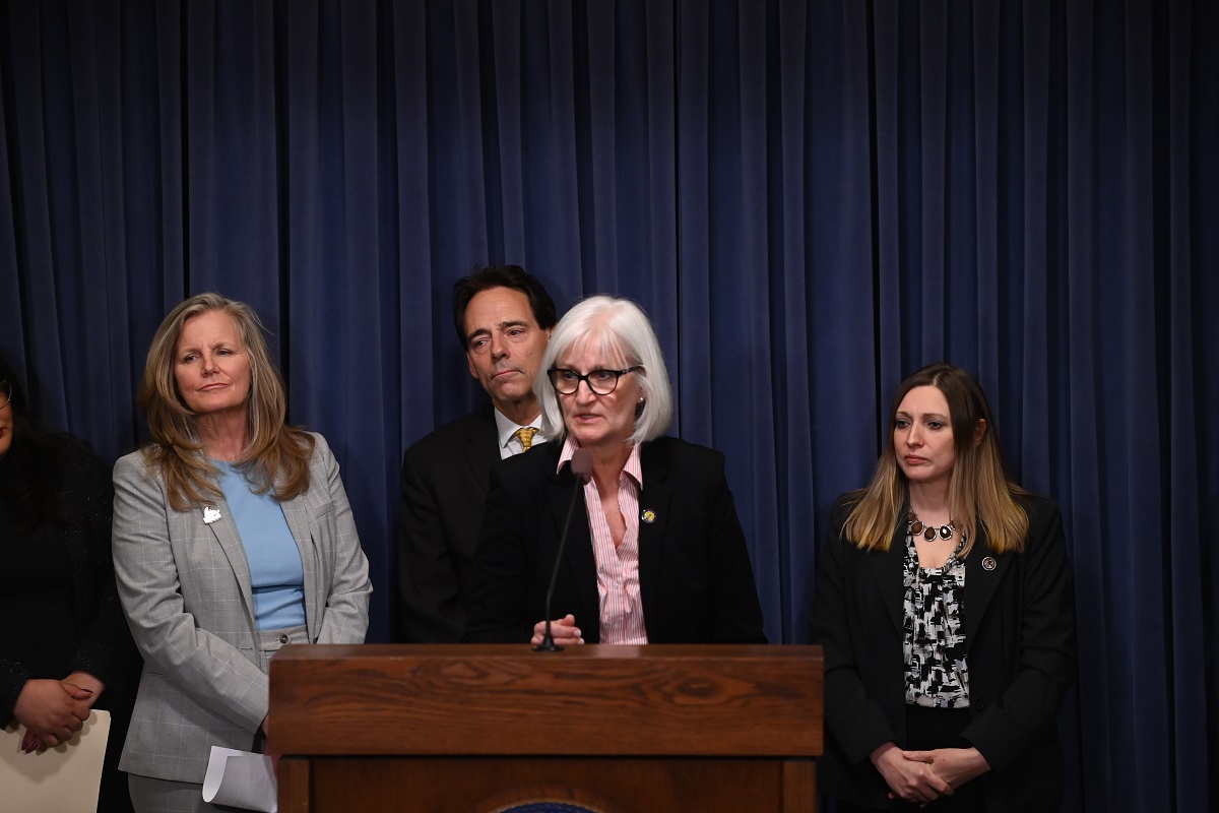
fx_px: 4402
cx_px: 610
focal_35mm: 130
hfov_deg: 15.8
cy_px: 406
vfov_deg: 10.5
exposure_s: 1/500
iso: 3200
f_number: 3.2
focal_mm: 130
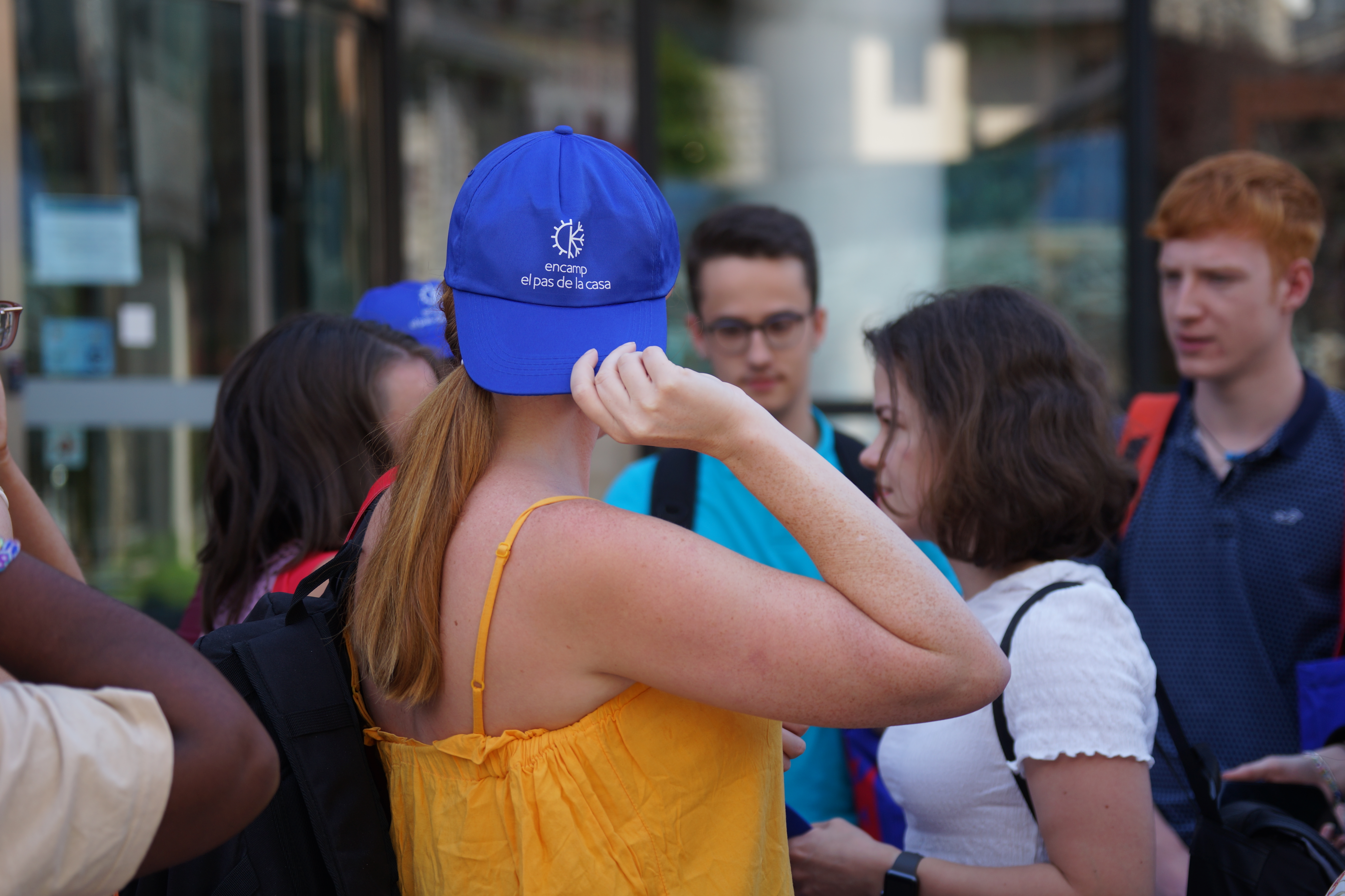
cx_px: 672
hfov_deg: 20.4
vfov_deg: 13.7
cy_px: 448
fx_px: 3736
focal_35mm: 100
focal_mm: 100
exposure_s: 1/160
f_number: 5
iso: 125
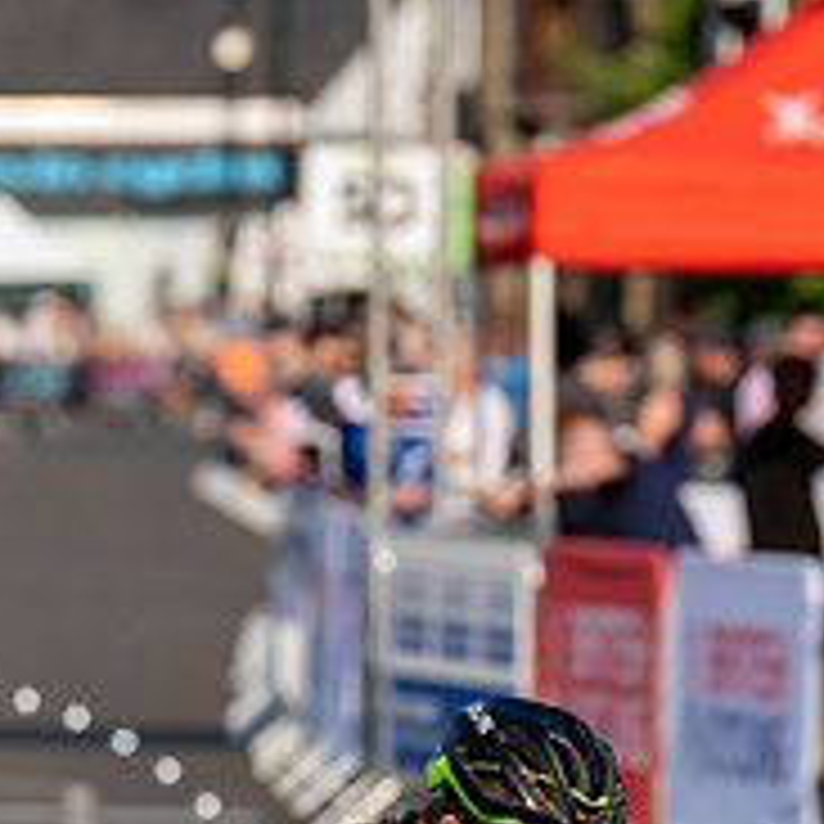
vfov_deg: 3.3
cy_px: 867
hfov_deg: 3.3
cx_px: 621
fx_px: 14112
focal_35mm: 524
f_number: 5
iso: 160
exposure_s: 1/1000
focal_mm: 194
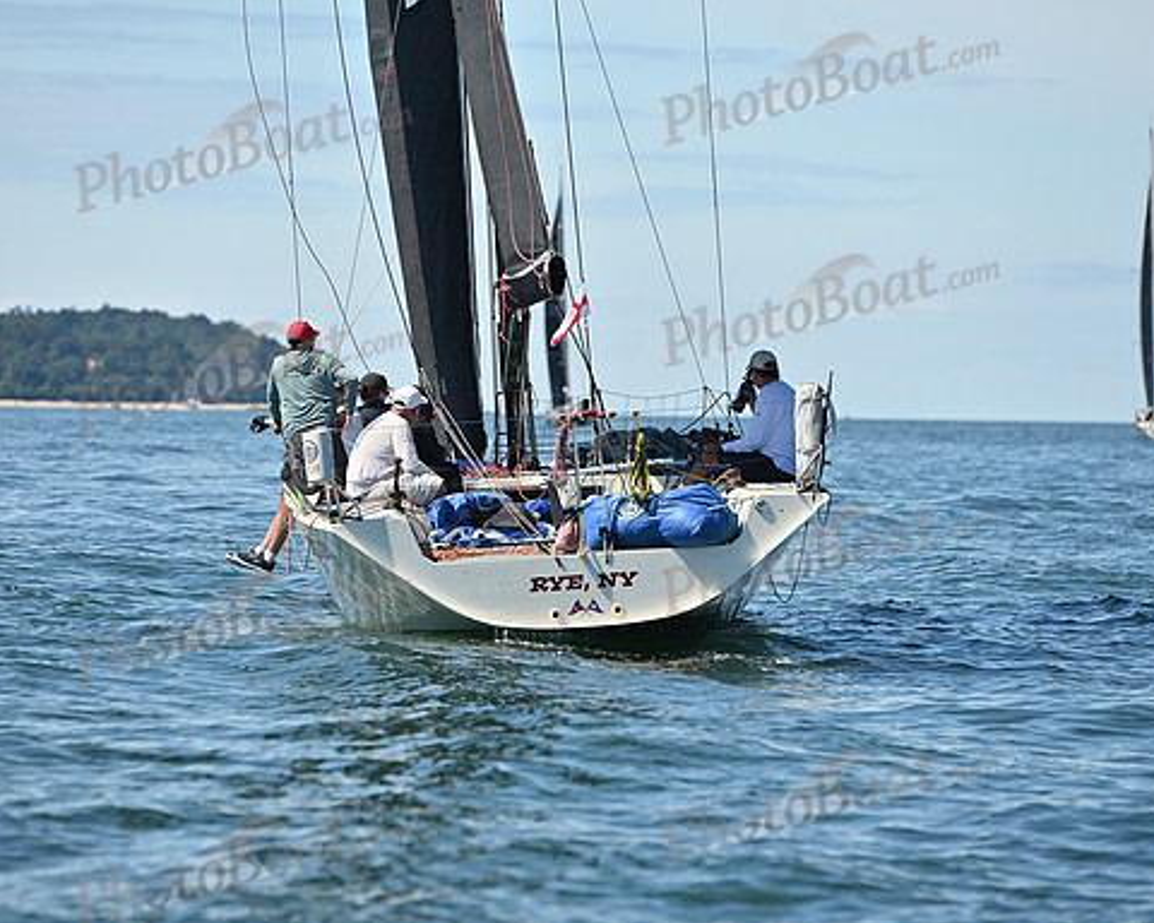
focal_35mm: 227
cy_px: 463
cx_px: 539
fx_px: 7753
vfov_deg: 6.8
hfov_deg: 8.5
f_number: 4.5
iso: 250
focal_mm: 200
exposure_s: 1/1250
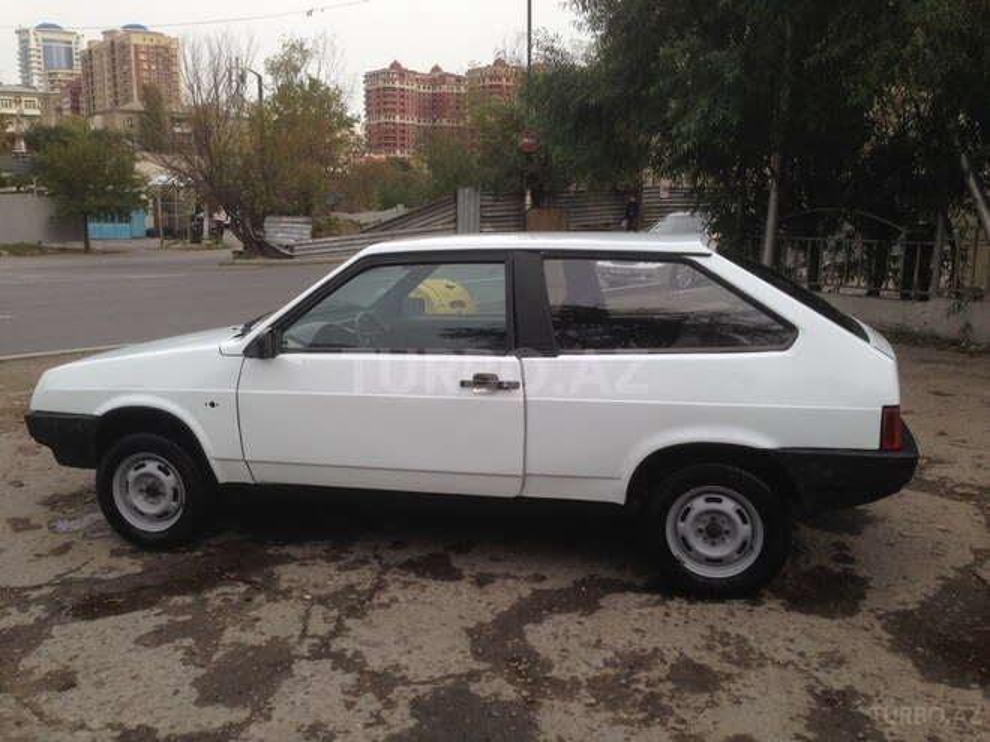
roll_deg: +2.6
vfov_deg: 42.9
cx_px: 495
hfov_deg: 55.4
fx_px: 944
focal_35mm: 33
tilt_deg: -10.4
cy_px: 371
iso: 50
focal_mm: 4.12
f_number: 2.4
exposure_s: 1/371
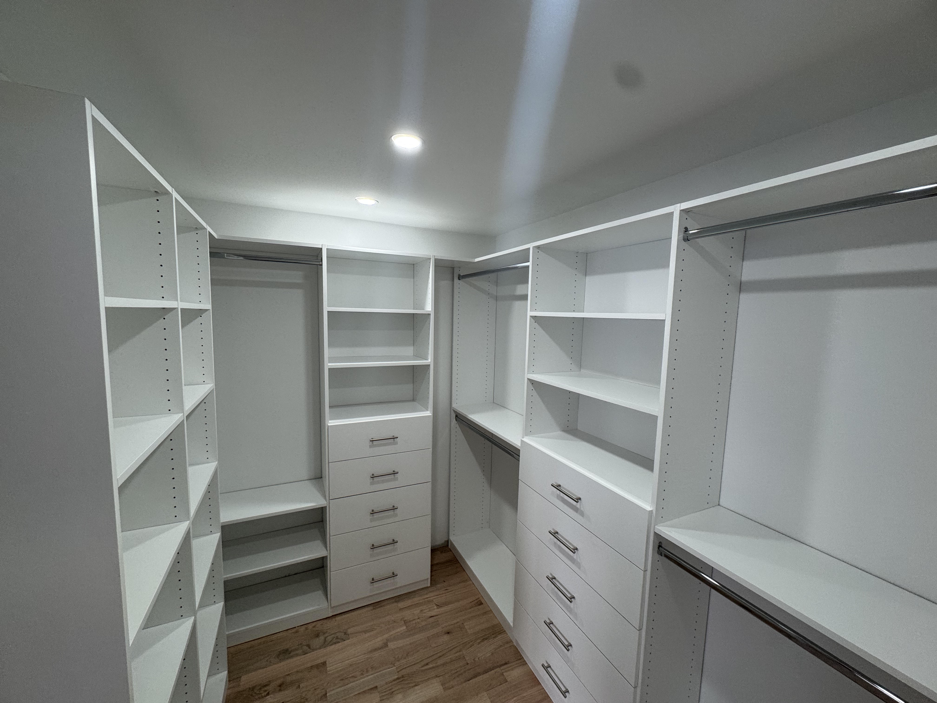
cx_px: 468
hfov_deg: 102.1
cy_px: 352
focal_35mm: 14
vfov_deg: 85.7
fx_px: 379
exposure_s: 1/120
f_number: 2.2
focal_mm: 2.22
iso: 125
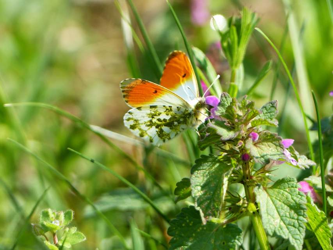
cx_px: 166
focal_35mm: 600
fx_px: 5773
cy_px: 125
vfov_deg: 2.5
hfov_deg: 3.3
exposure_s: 1/400
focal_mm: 108
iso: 100
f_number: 4
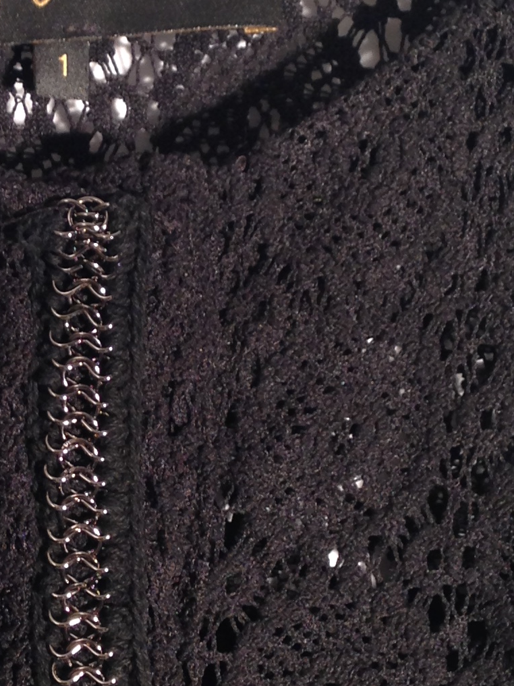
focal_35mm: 106
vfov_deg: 18.5
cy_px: 323
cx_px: 32
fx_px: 2099
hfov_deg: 13.8
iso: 50
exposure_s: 1/20
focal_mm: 4.12
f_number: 2.4
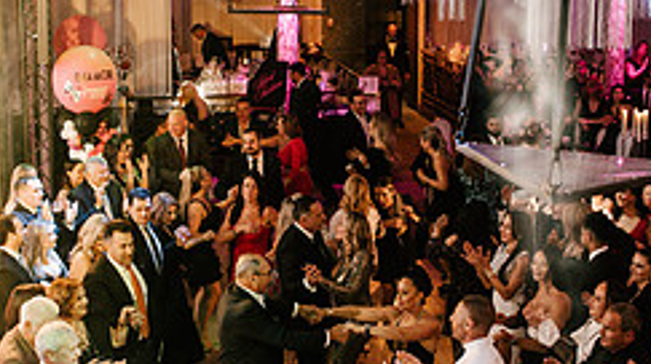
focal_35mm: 68
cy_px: 131
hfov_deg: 31.0
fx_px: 1172
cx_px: 295
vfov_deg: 17.6
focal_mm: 35
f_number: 2.8
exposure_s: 1/200
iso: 2500
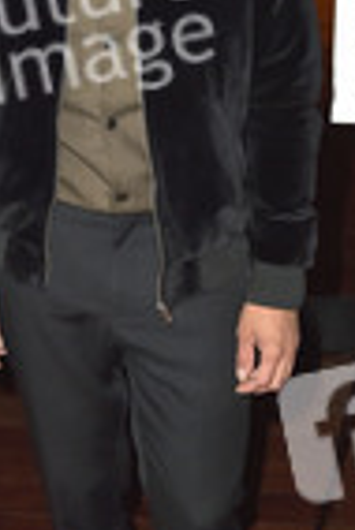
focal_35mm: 90
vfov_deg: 22.6
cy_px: 228
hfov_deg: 15.2
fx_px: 1328
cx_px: 133
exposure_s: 1/250
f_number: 4.5
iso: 250
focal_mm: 32
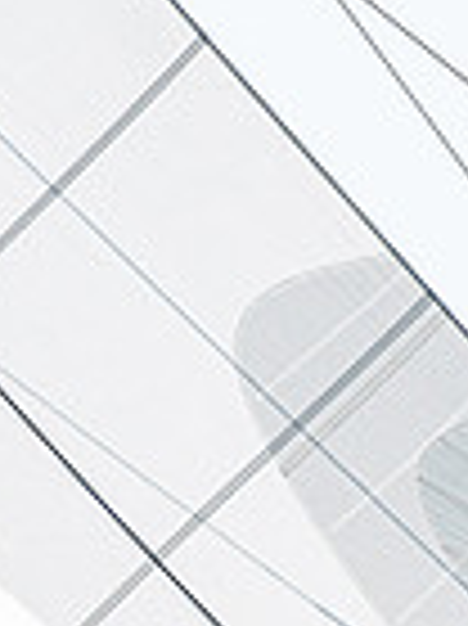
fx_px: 25348
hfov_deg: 1.1
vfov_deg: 1.4
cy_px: 815
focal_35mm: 1404
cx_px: 256
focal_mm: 300
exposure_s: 1/3200
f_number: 5.6
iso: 400
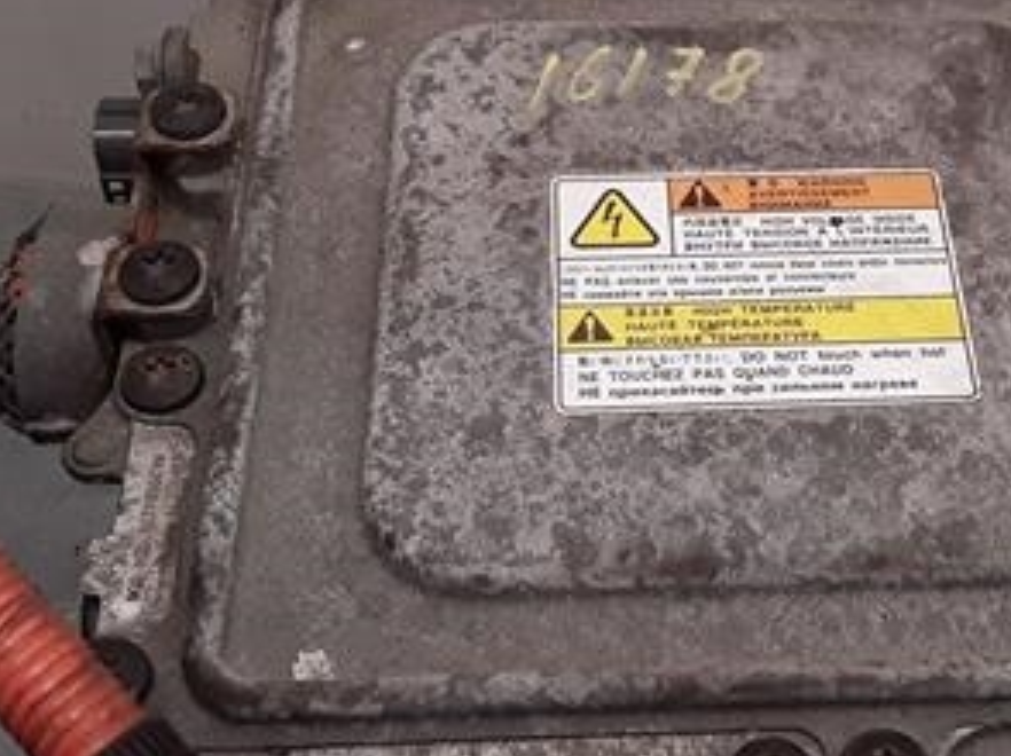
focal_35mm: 61
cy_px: 375
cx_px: 708
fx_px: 1780
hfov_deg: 31.3
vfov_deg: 24.0
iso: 100
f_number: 1.9
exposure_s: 1/217
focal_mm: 2.91
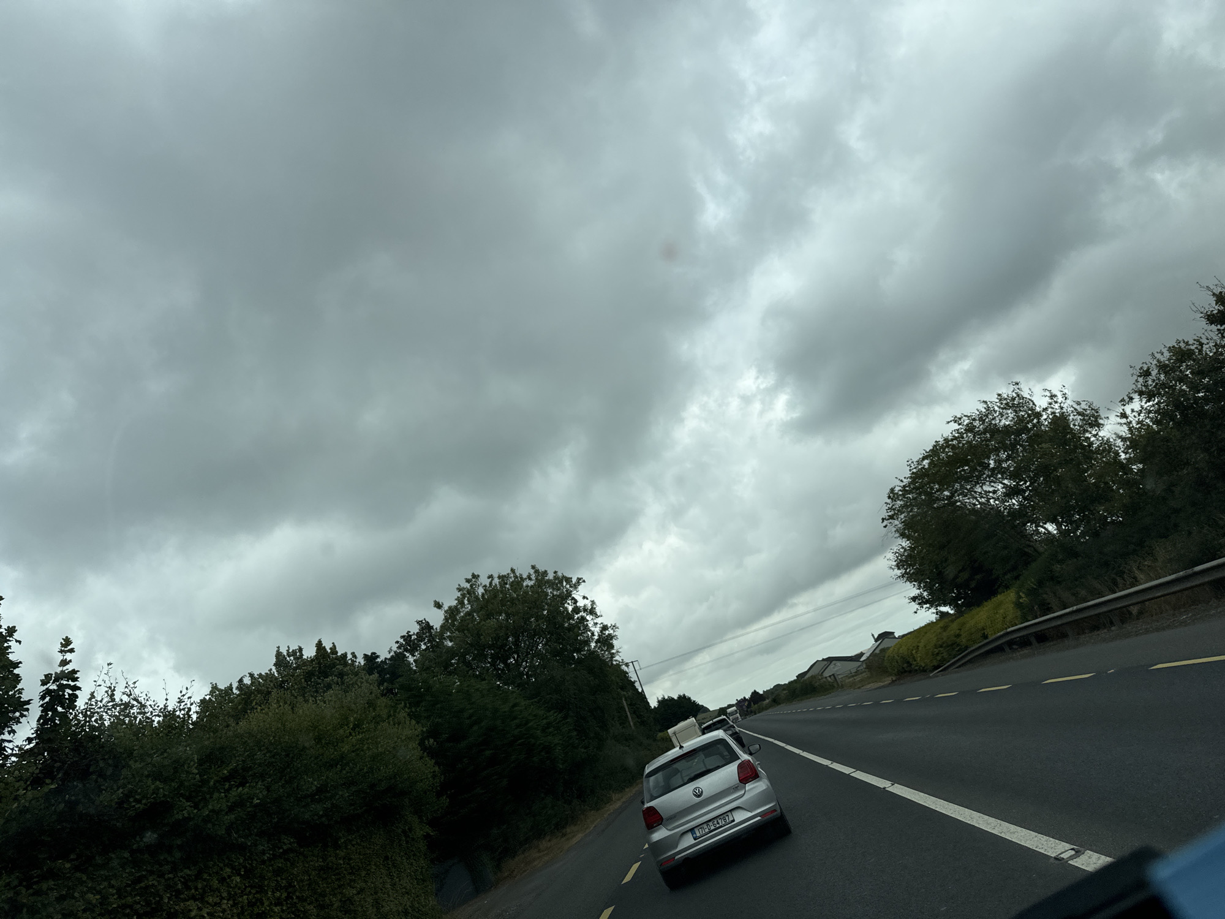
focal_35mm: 24
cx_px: 612
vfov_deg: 56.8
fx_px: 849
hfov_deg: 71.6
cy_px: 460
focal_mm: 6.76
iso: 80
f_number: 1.78
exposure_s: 1/4608
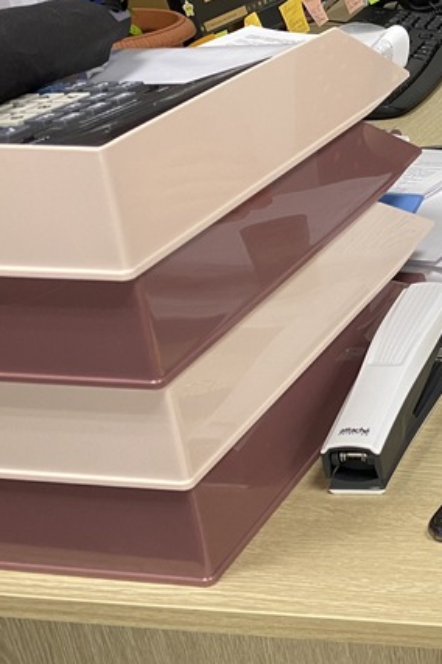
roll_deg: +2.1
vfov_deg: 32.1
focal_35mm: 61
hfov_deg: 18.6
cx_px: 733
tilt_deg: -19.3
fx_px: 1123
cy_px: 143
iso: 125
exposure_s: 1/50
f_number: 1.8
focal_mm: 4.25
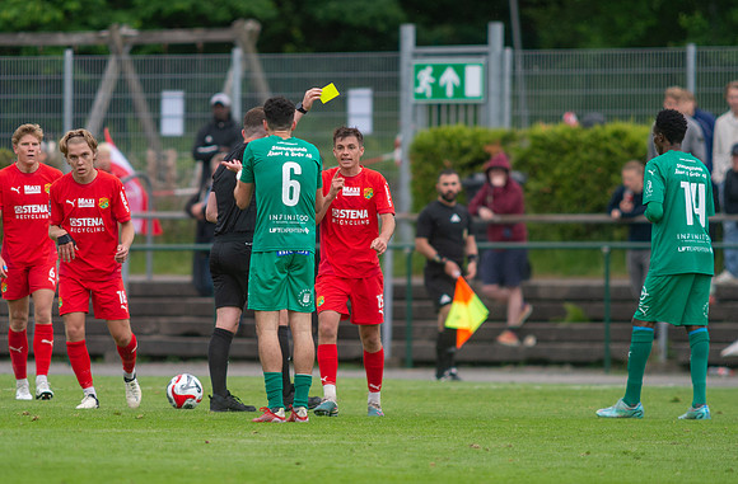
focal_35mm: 570
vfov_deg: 2.4
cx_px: 299
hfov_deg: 3.6
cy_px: 218
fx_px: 11625
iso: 900
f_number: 4
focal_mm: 420
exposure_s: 1/1250
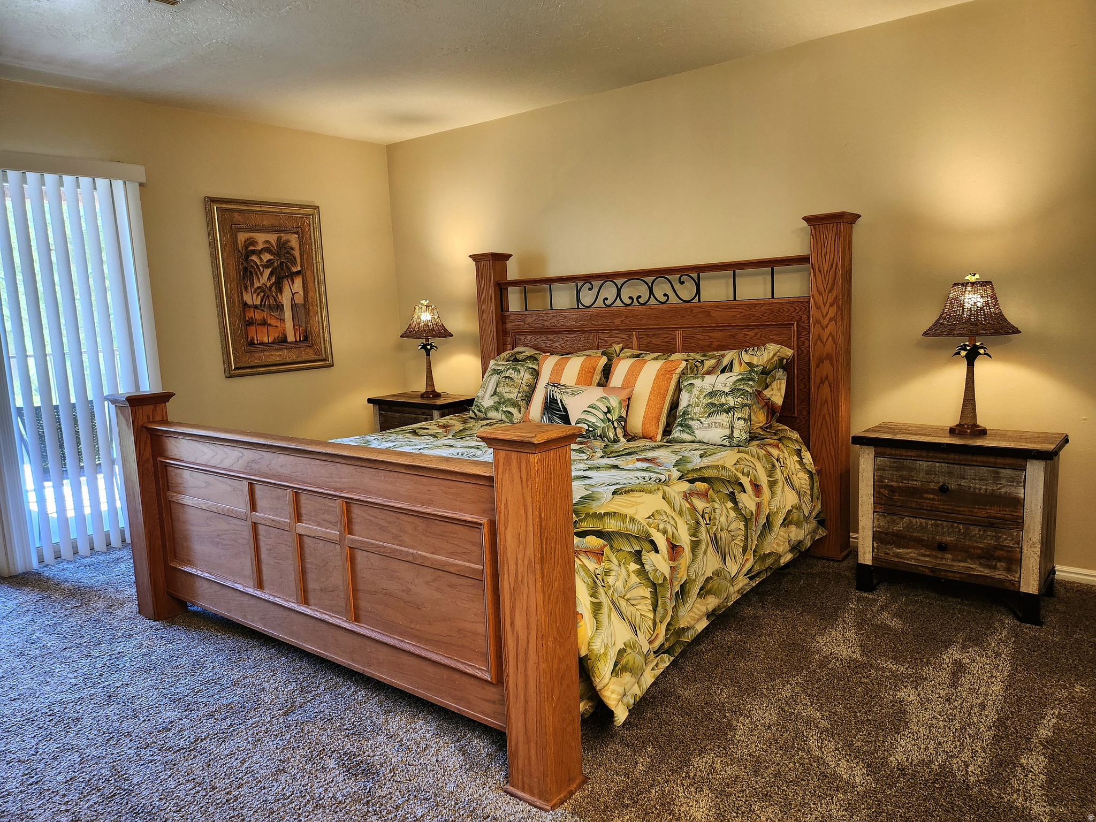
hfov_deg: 71.6
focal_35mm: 24
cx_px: 548
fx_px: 760
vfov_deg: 56.8
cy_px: 411
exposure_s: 1/120
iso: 400
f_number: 1.8
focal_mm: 5
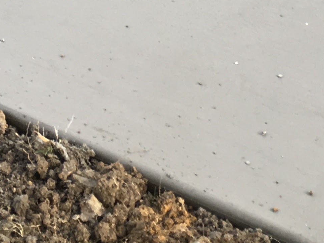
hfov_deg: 16.3
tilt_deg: -25.2
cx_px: 186
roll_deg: -0.2
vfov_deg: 11.5
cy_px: -163
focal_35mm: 121
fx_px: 1133
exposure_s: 1/120
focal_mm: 4.15
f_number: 2.2
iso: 32
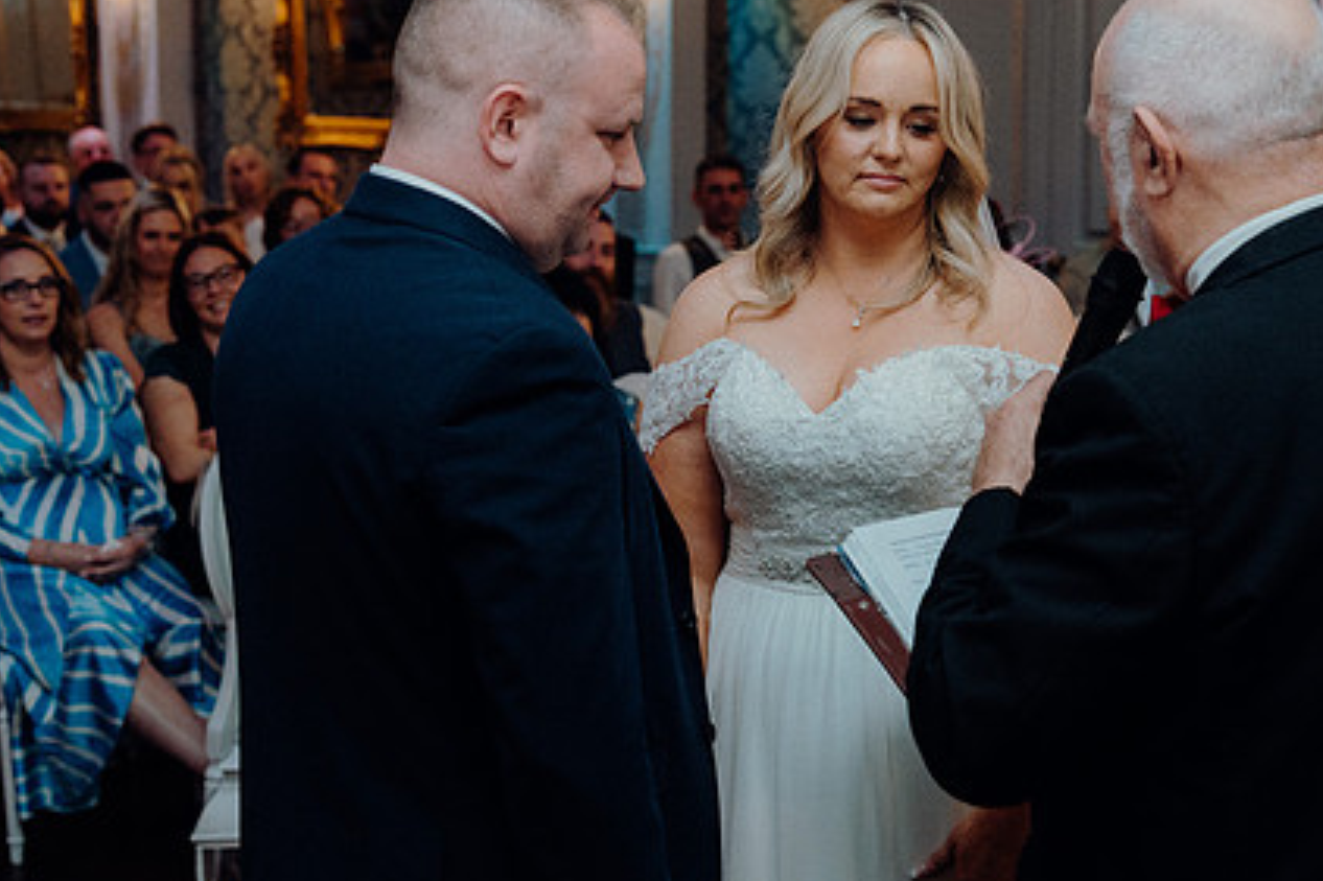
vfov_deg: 20.6
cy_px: 381
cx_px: 853
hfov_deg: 30.4
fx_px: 2424
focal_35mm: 66
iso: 2500
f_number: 3.5
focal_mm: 48
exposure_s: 1/160
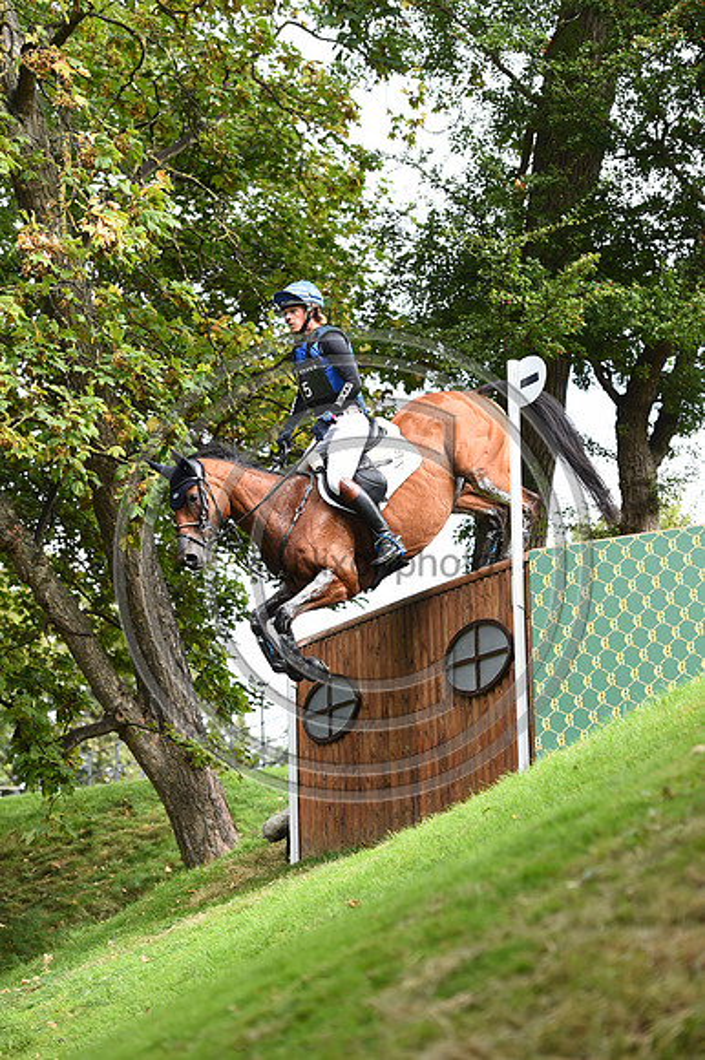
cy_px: 530
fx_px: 3000
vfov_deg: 20.0
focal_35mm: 102
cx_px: 352
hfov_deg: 13.4
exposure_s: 1/1250
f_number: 3.5
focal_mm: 102
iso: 560
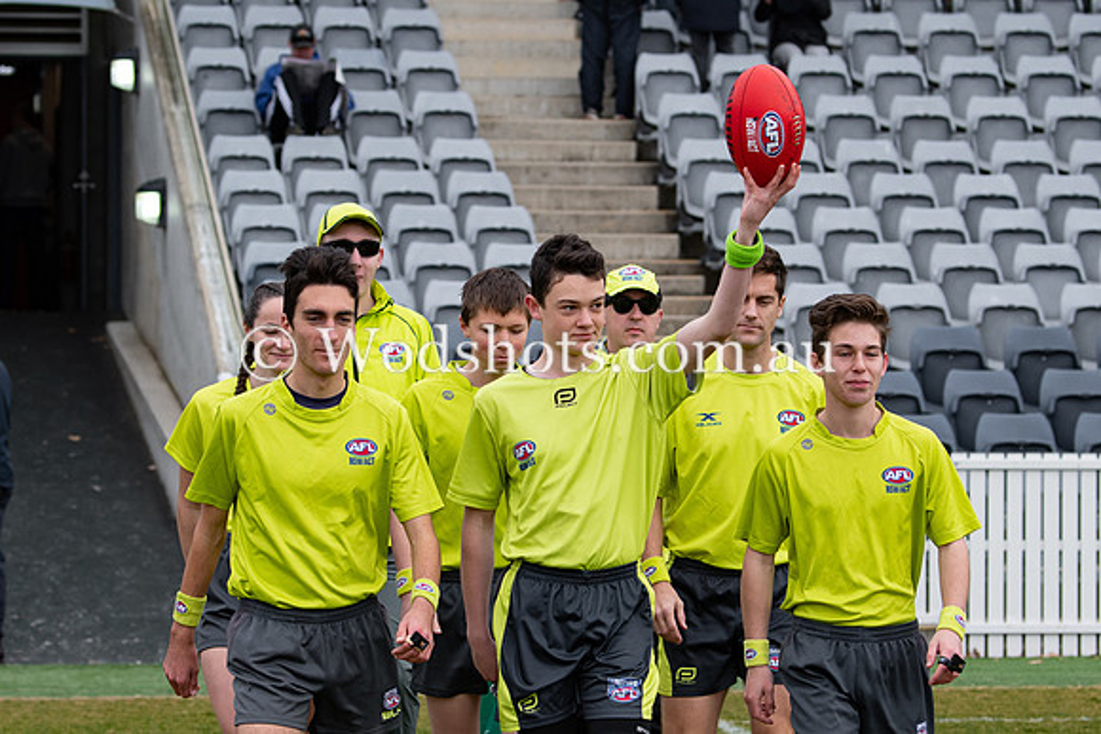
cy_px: 387
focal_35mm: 159
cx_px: 550
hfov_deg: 12.9
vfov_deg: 8.7
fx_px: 4852
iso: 360
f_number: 3.5
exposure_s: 1/1000
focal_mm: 70
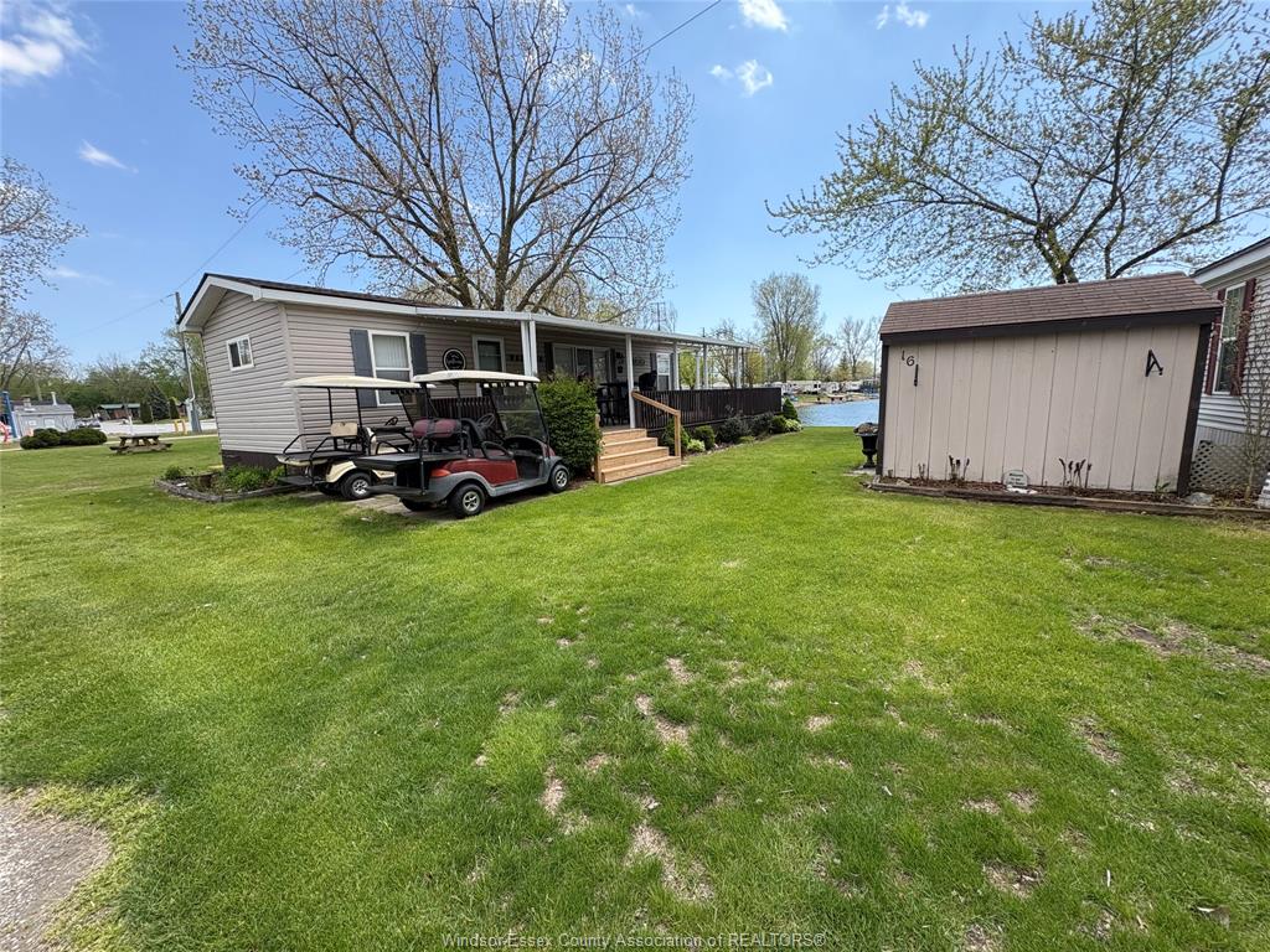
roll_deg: +2.9
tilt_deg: -7.6
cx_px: 635
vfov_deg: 85.7
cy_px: 476
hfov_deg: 102.1
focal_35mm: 14
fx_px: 514
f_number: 2.2
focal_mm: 2.22
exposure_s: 1/889
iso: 50
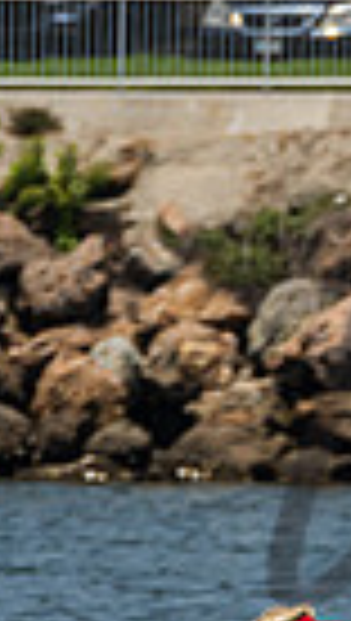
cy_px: 413
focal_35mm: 1254
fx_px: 20673
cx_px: 1279
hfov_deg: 1.0
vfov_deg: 1.7
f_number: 8
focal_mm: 210
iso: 320
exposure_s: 1/1600
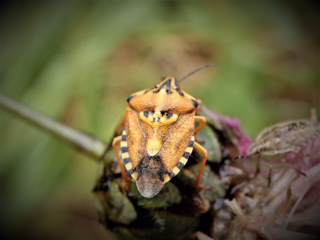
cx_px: 160
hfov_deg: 29.4
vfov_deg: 22.3
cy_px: 120
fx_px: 610
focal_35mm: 66
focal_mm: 11.9
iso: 250
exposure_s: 1/100
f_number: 4.4
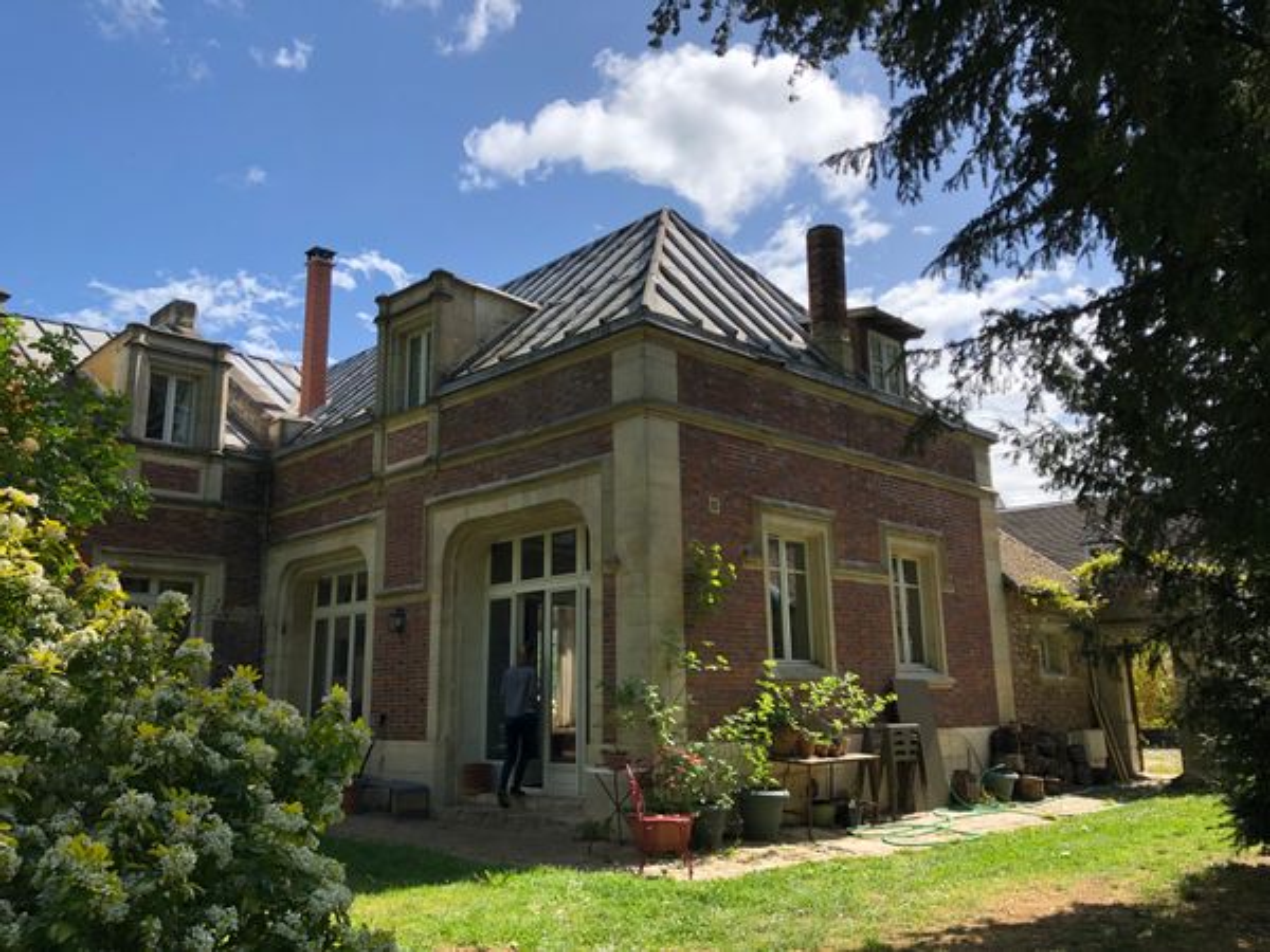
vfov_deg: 49.7
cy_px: 476
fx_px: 1027
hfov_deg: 63.4
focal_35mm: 28
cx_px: 635
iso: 20
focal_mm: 3.99
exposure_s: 1/1453
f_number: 1.8
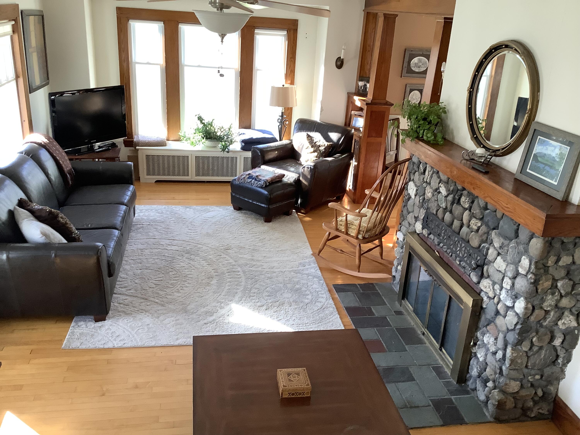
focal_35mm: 31
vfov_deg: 45.4
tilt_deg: -23.3
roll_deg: -4.9
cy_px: 218
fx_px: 519
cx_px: 290
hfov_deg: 58.4
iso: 125
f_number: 2.4
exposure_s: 1/60
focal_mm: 3.3
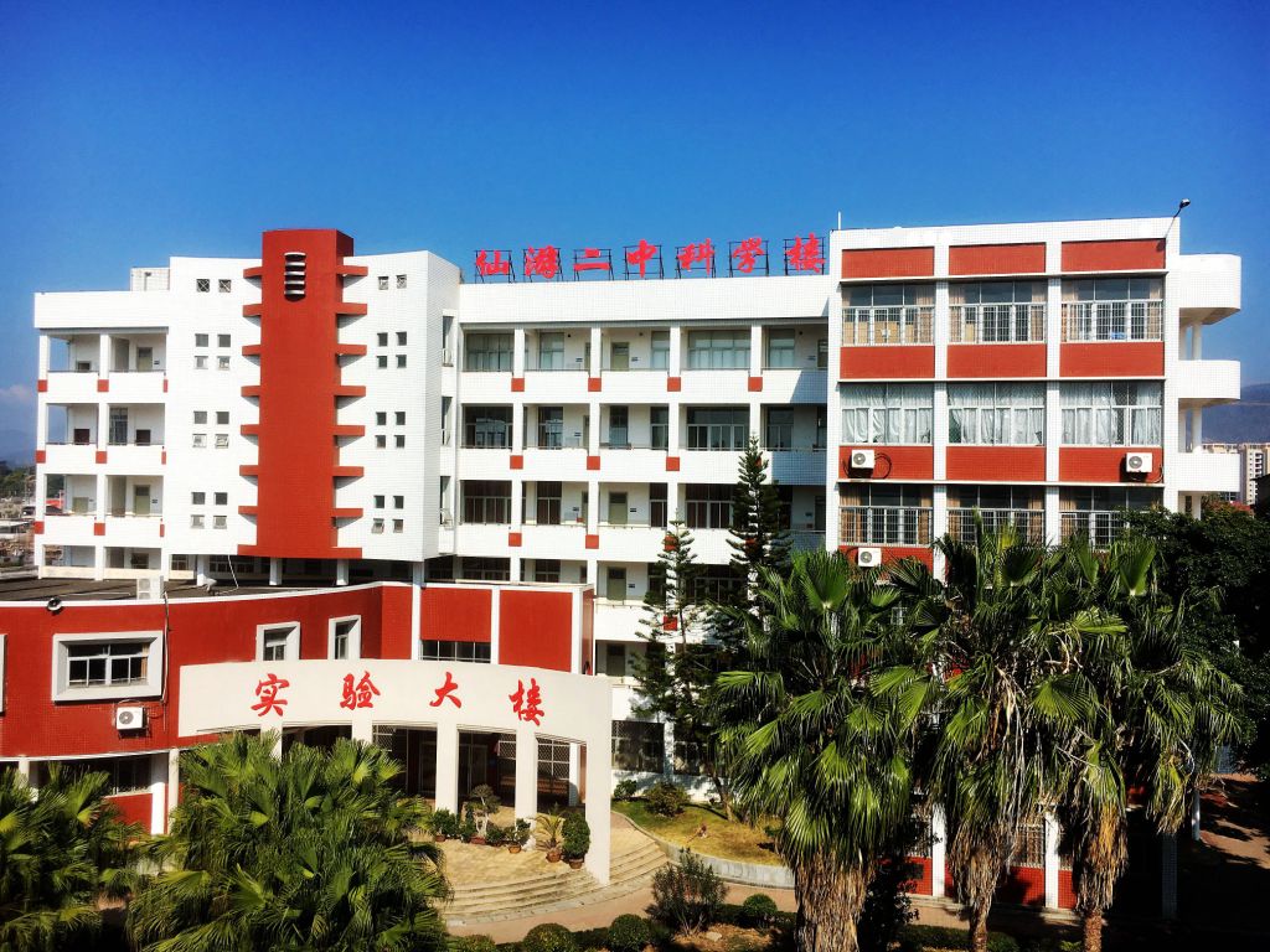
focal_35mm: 29
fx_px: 1064
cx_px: 635
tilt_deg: +0.4
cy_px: 476
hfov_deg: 61.7
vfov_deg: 48.2
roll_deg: -0.6
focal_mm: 4.15
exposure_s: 1/4274
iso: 25
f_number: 2.2
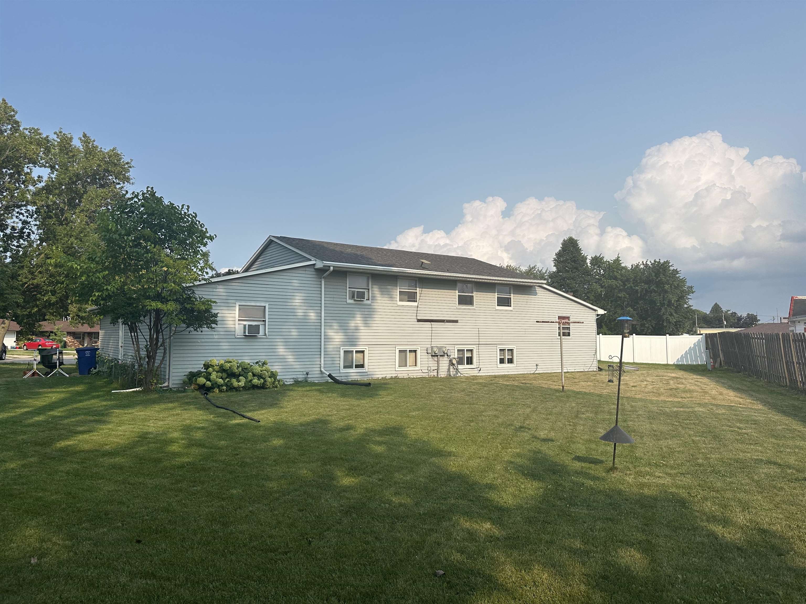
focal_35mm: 24
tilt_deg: +4.0
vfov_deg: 56.8
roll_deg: -0.4
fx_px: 559
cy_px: 302
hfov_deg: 71.6
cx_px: 403
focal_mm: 6.86
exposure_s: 1/5848
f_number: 1.78
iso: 80
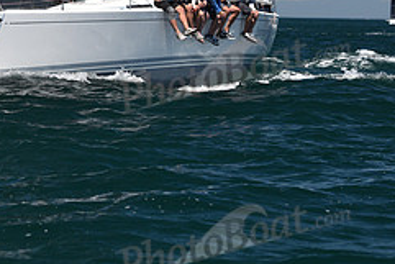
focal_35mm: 217
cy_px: 9
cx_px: 36
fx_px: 2382
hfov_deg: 9.4
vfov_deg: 6.3
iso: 250
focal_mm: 90
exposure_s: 1/800
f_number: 5.6
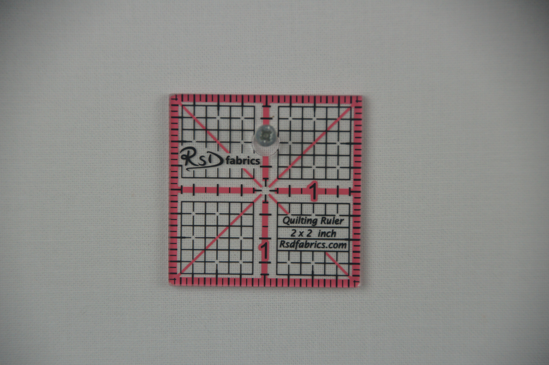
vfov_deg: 5.7
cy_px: 182
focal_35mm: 240
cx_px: 274
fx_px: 3656
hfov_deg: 8.6
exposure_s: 1/320
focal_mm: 160
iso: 500
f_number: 6.3
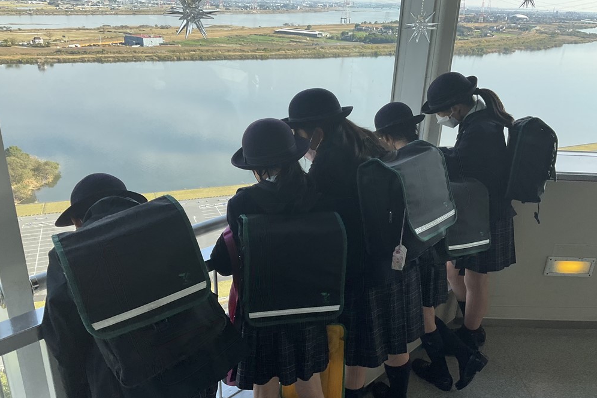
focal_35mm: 31
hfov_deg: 60.3
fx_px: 514
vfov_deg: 42.3
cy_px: 209
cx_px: 305
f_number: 1.8
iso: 25
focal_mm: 3
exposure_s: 1/562
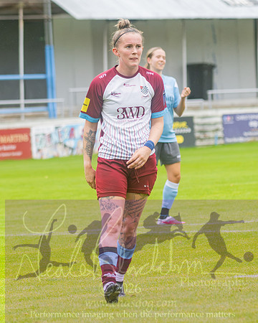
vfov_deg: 6.1
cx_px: 28
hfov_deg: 4.9
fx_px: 3011
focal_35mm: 315
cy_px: 164
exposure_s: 1/1600
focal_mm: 120
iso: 560
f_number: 2.8
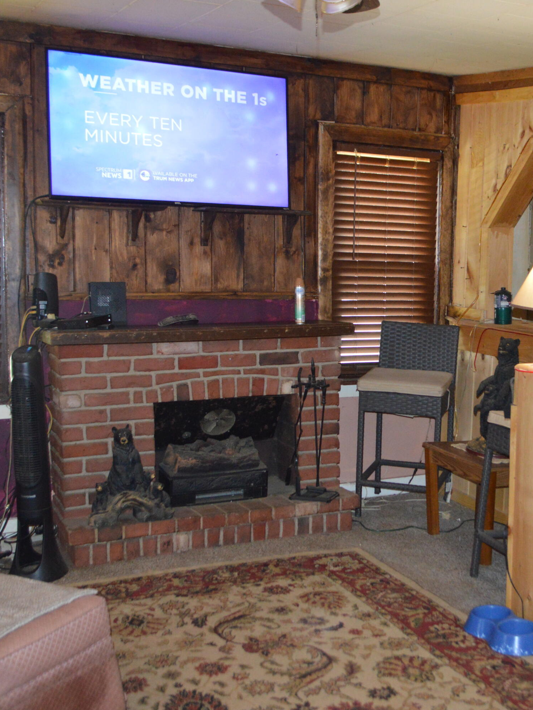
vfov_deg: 39.7
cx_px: 385
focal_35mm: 48
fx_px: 985
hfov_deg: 29.9
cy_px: 354
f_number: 3.8
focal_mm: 22
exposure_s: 1/60
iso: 2000
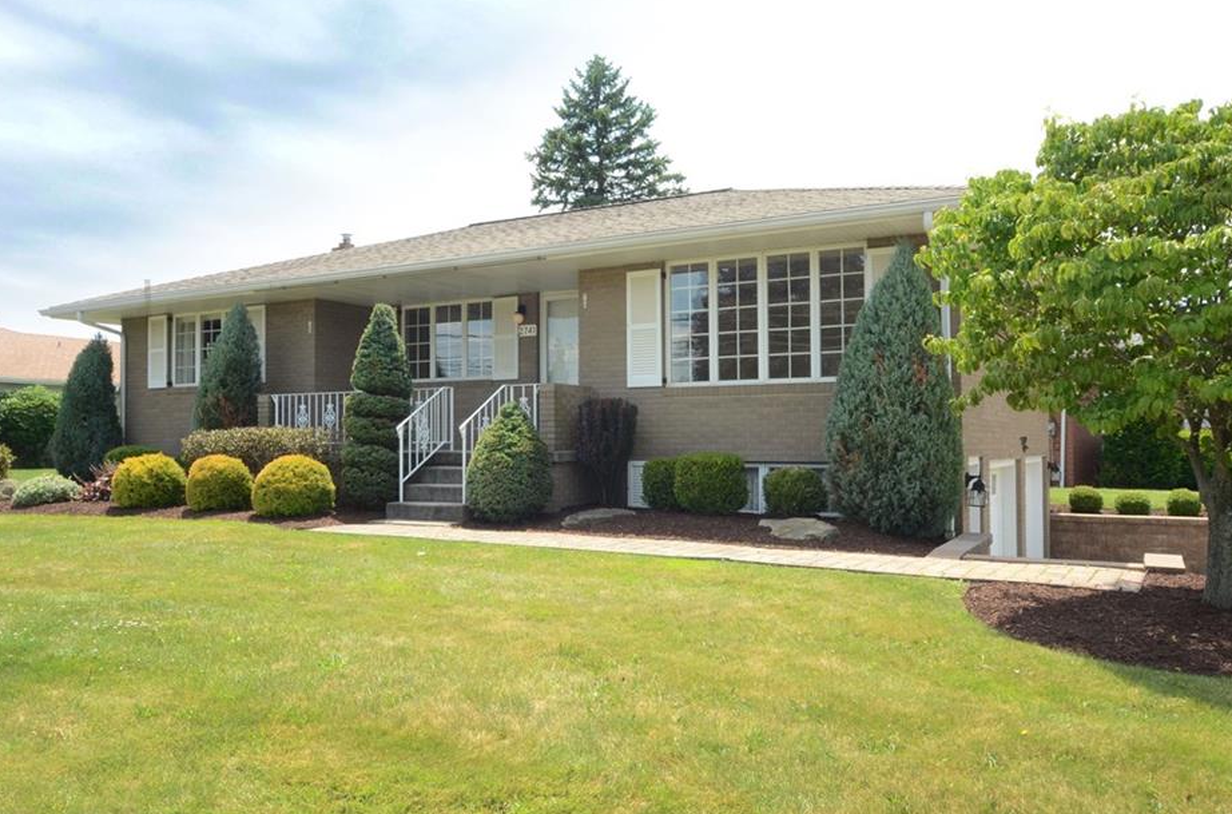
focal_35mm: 30
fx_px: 1024
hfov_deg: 62.1
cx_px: 612
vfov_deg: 43.4
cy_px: 400
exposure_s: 1/200
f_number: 14
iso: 800
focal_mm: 18
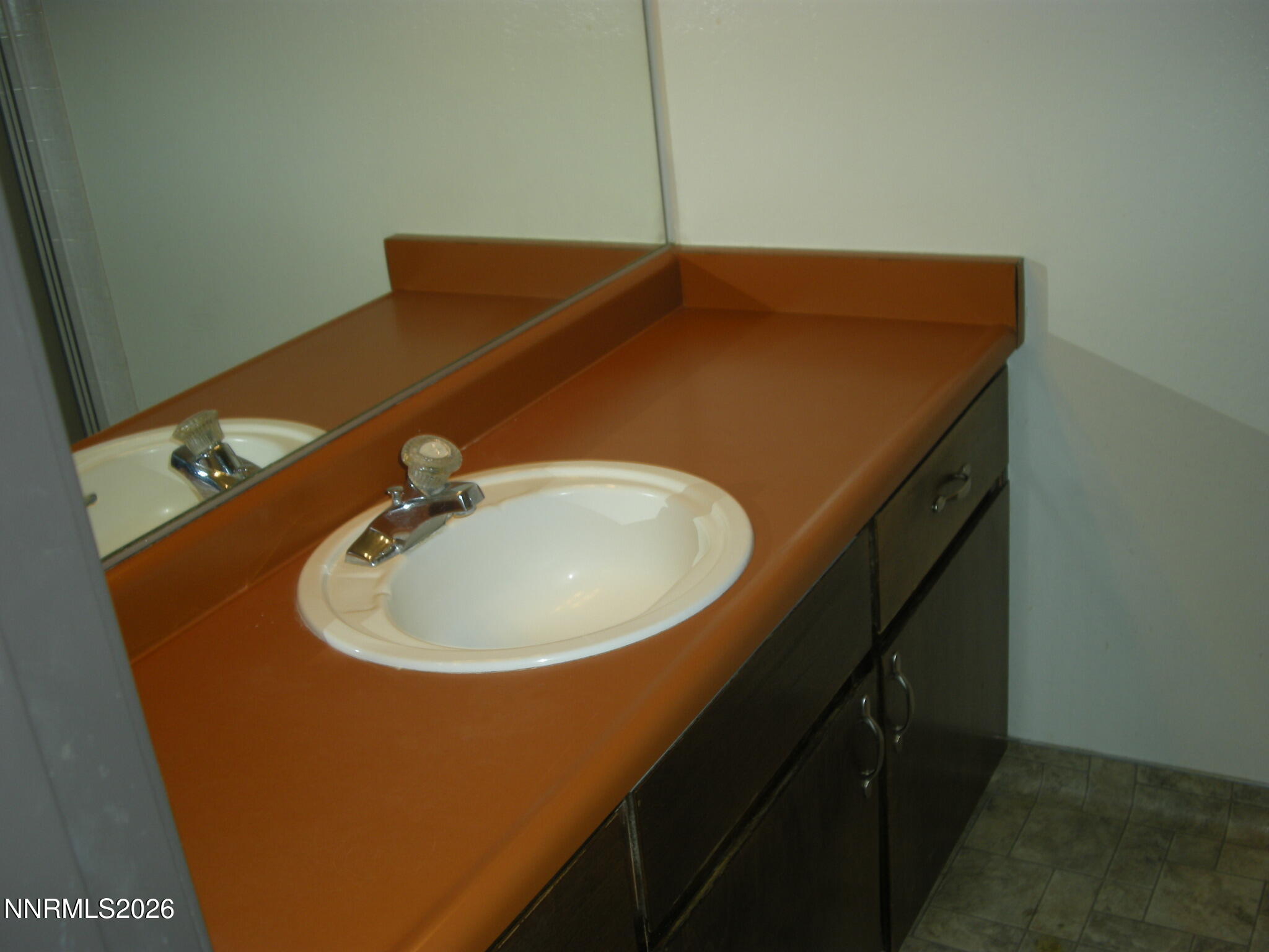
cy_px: 476
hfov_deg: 50.1
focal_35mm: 37
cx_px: 634
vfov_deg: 38.7
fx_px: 1356
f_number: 2.8
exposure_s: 1/55.2
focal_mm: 7.9
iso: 64
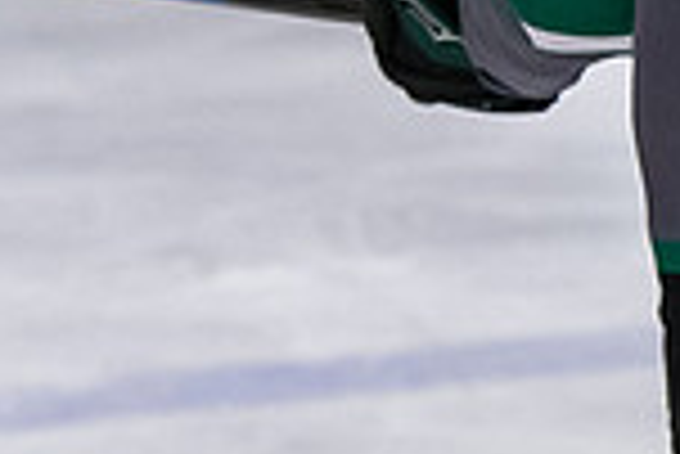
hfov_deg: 2.0
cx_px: 764
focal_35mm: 1041
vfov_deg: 1.3
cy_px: -283
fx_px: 19682
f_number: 3.5
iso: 2000
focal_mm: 135
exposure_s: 1/800
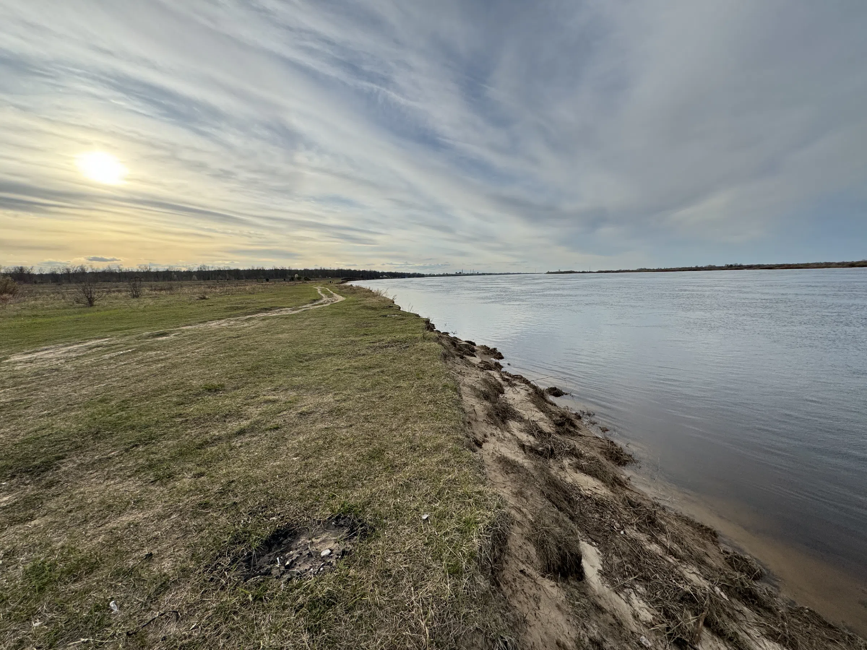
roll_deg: +2.3
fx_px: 351
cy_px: 325
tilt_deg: -7.1
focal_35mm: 14
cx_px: 434
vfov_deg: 85.7
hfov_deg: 102.1
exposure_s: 1/1672
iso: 40
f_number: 2.2
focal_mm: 2.22
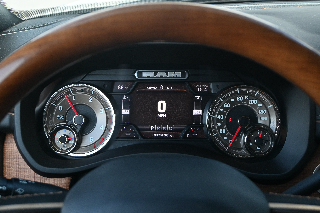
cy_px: 106
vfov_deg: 31.9
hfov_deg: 46.4
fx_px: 373
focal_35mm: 42
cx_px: 160
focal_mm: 28
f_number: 4.5
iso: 320
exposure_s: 1/100
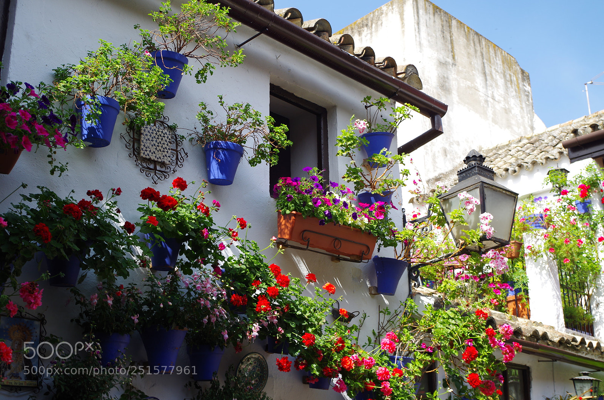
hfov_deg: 40.4
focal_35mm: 49
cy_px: 200
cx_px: 302
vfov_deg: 27.4
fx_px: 820
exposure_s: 1/60
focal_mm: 32.5
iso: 100
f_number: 5.6
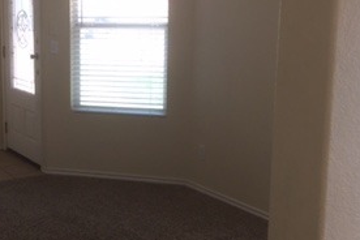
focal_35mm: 70
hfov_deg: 28.3
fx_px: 700
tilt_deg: -11.0
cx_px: 80
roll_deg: +0.1
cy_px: 143
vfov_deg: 19.4
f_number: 2.2
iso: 40
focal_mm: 4.15
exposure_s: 1/60
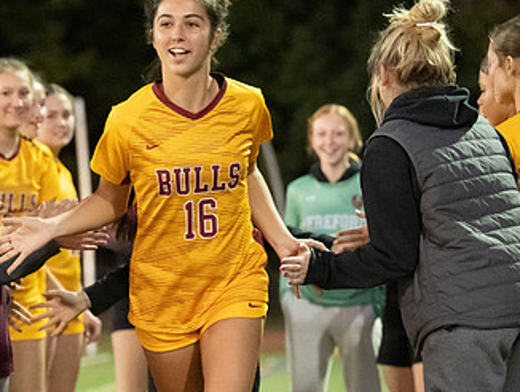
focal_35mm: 231
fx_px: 3478
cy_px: 300
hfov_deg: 8.5
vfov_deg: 6.5
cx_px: 161
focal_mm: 86
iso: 16000
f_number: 2.8
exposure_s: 1/640
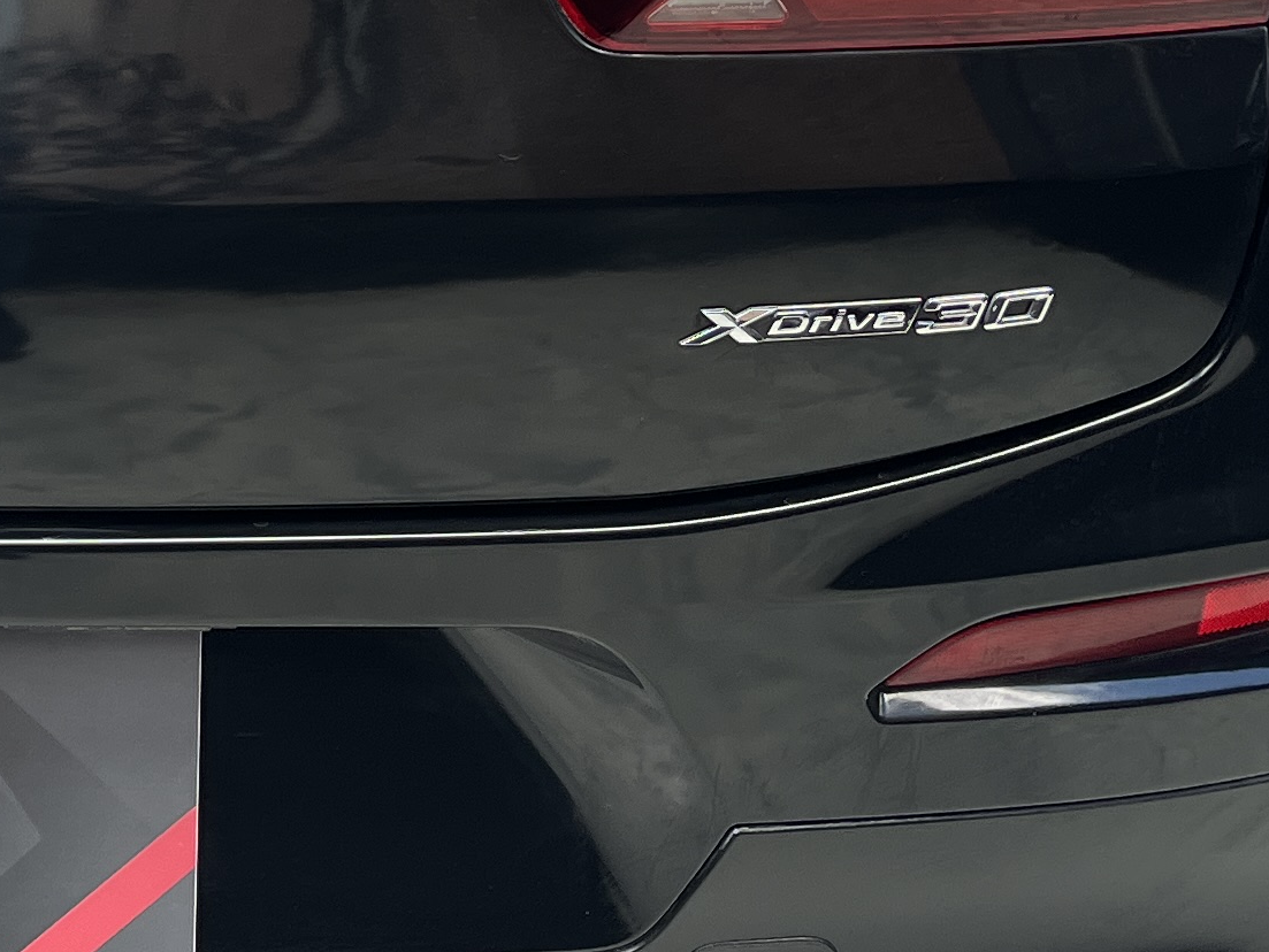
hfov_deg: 19.8
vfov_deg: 15.3
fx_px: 3484
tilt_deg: -16.8
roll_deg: -2.0
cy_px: 5
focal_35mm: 95
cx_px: -105
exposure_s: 1/484
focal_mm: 5.1
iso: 50
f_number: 1.6
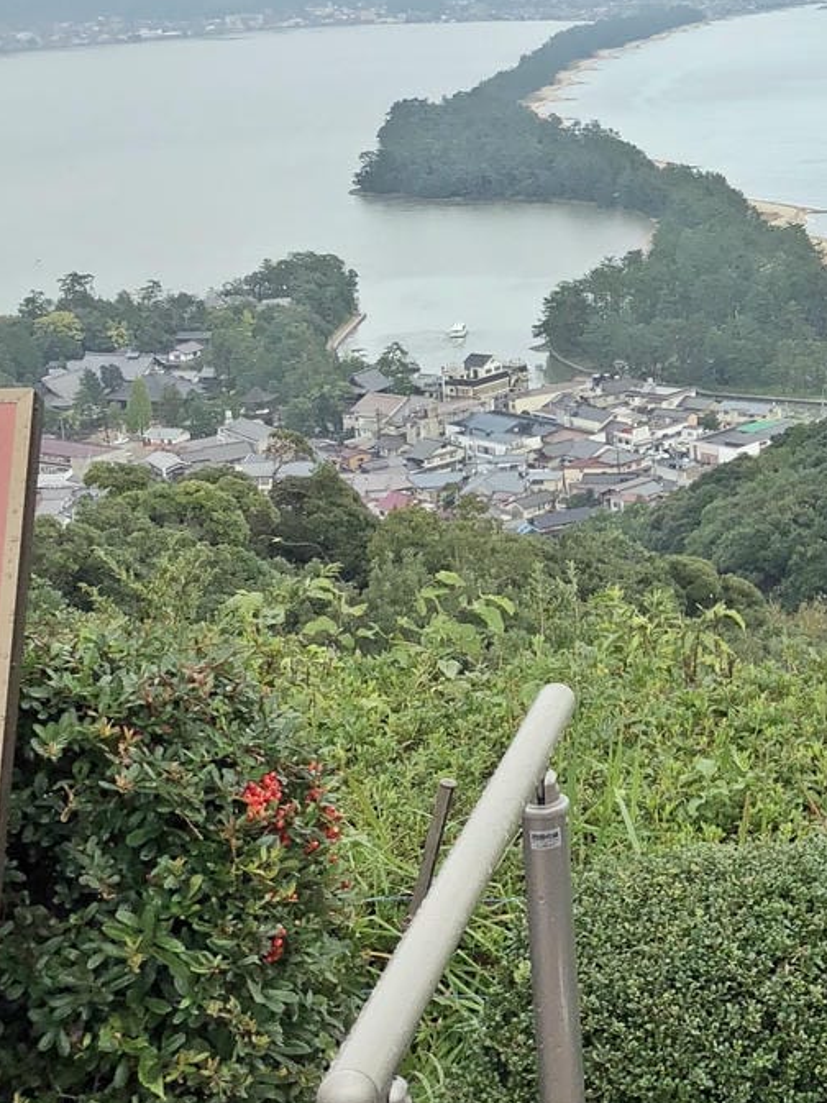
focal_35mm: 69
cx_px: 925
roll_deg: +1.7
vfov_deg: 28.0
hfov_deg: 20.3
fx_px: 2198
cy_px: 350
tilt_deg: -12.3
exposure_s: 1/1656
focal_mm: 3.99
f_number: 1.8
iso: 20
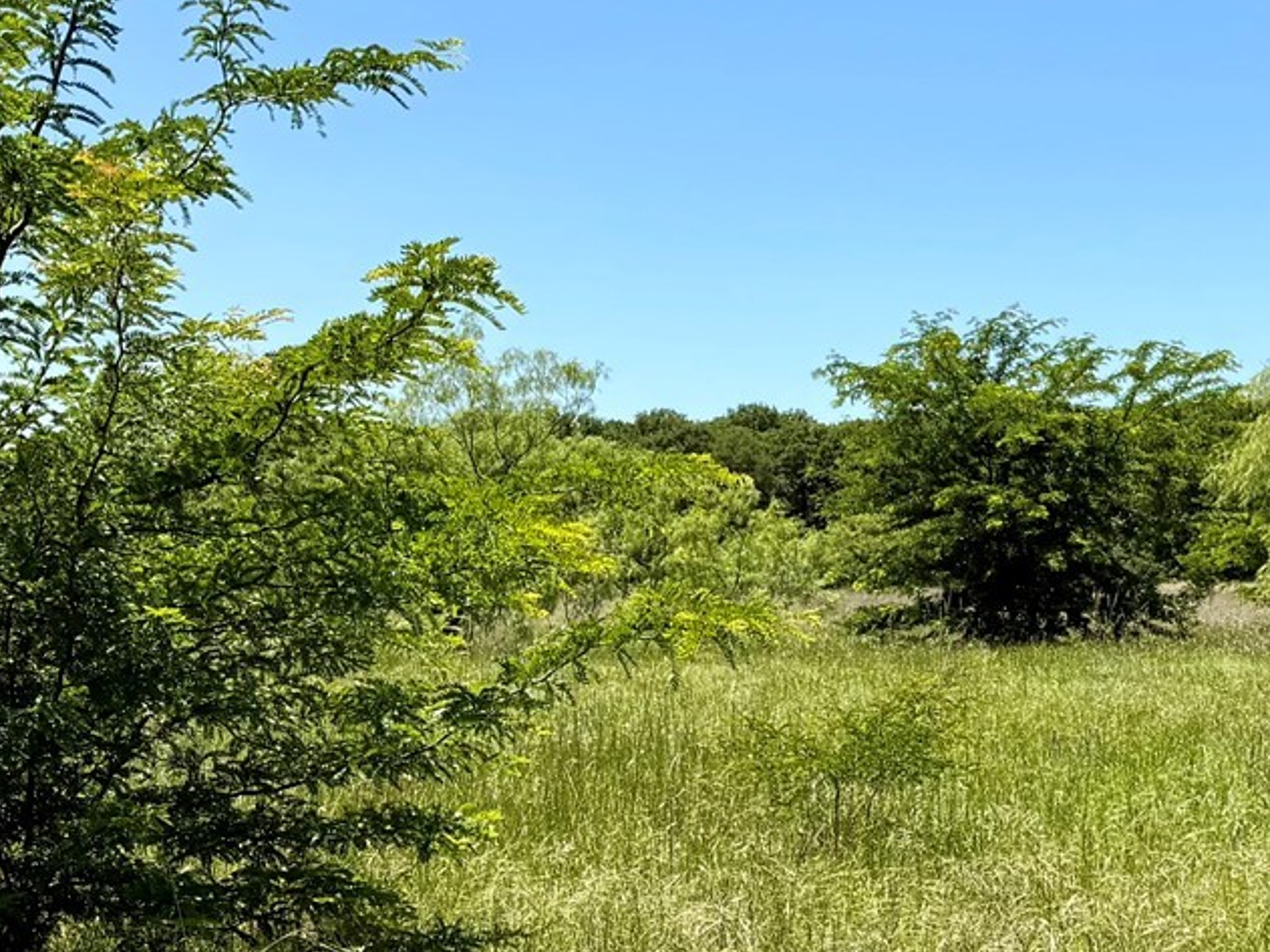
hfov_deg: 26.1
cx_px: 1045
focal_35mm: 73
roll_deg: -0.2
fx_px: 2678
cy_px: 648
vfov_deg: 20.1
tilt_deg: -0.5
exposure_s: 1/3953
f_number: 1.78
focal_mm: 6.76
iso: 80
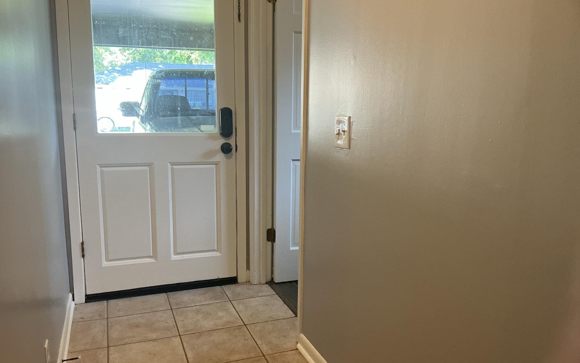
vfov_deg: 41.8
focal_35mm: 30
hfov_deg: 62.9
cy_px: 199
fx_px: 474
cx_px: 291
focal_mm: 3
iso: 200
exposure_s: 1/60
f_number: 1.8
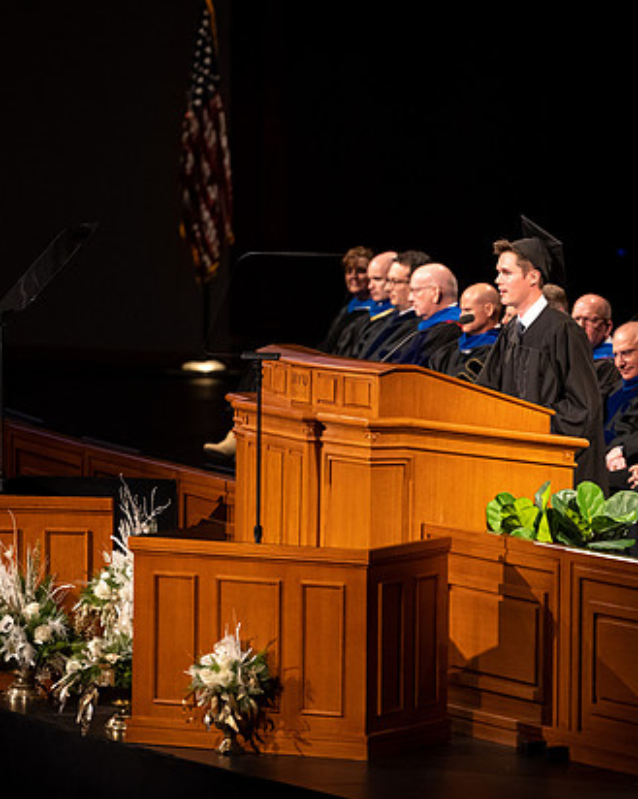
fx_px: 7892
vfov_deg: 5.8
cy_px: 380
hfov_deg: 4.6
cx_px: 398
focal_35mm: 334
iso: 2000
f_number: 2.8
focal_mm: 200
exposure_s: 1/250
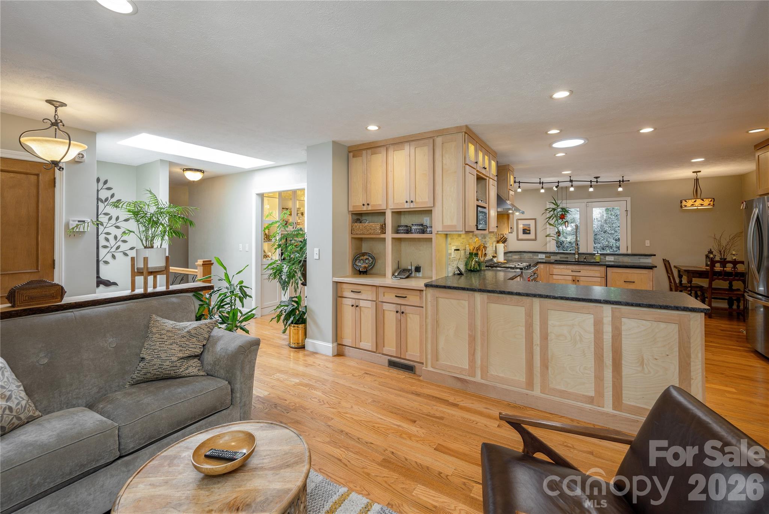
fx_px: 321
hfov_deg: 100.4
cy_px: 257
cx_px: 384
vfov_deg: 77.4
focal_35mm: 15
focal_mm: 15
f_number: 7.1
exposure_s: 1/25
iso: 320
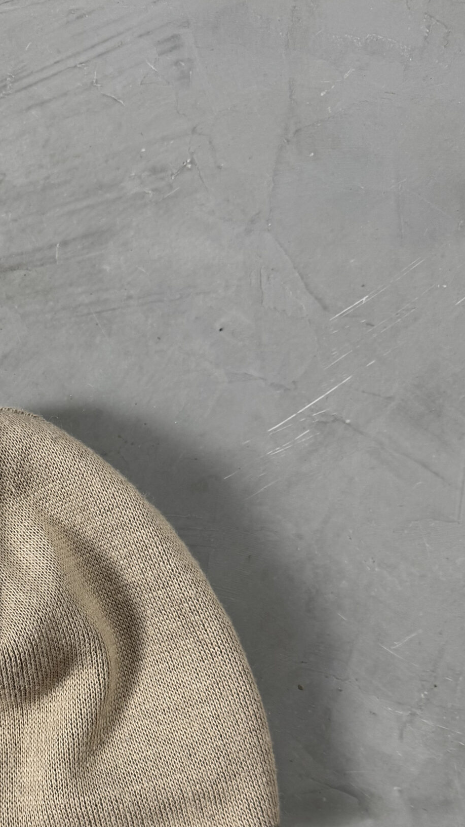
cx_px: 5
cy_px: 637
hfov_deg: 27.4
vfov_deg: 47.3
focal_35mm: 41
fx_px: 899
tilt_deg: -81.7
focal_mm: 6.76
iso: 125
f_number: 1.78
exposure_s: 1/60
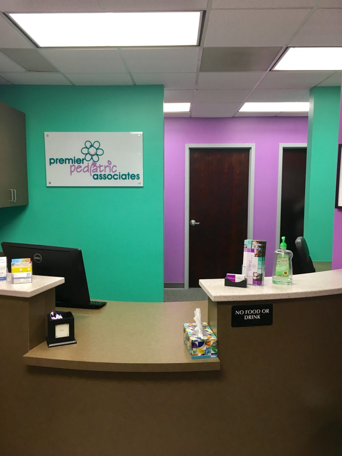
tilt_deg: -5.0
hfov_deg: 48.2
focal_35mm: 29
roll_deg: +0.6
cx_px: 171
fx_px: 382
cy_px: 228
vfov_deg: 61.7
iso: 64
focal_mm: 4.15
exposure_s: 1/30
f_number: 2.2
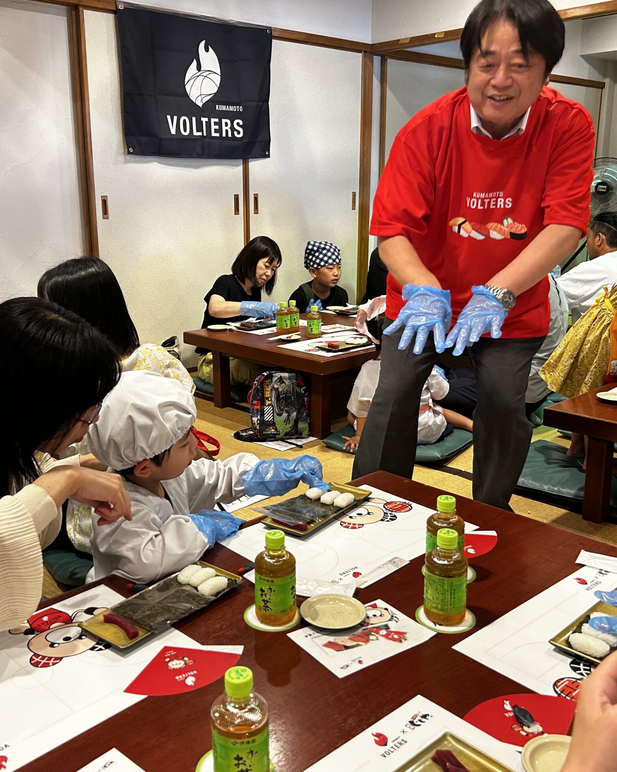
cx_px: 263
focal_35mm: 34
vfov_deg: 52.8
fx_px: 776
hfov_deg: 43.2
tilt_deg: -13.9
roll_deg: +0.6
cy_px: 386
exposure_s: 1/60
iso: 125
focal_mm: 5.7
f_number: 1.5
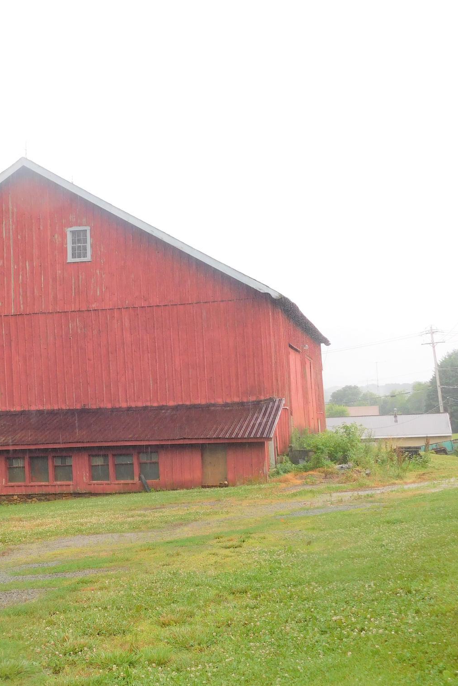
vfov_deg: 35.6
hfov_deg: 23.8
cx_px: 91
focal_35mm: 56
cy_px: 341
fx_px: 1069
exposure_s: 1/200
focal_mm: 7.1
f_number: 3.6
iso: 125
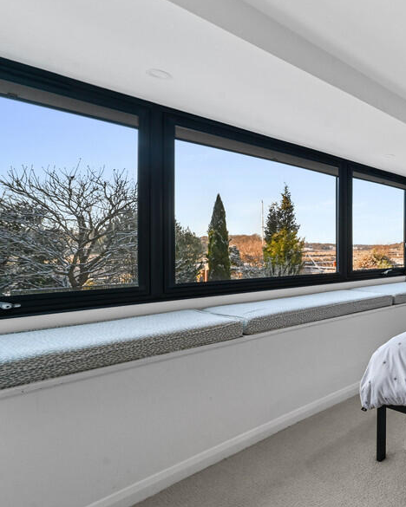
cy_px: 248
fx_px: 345
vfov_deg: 72.6
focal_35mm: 23
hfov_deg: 47.9
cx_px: 423
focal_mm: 14
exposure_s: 1/8
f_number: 8
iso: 400
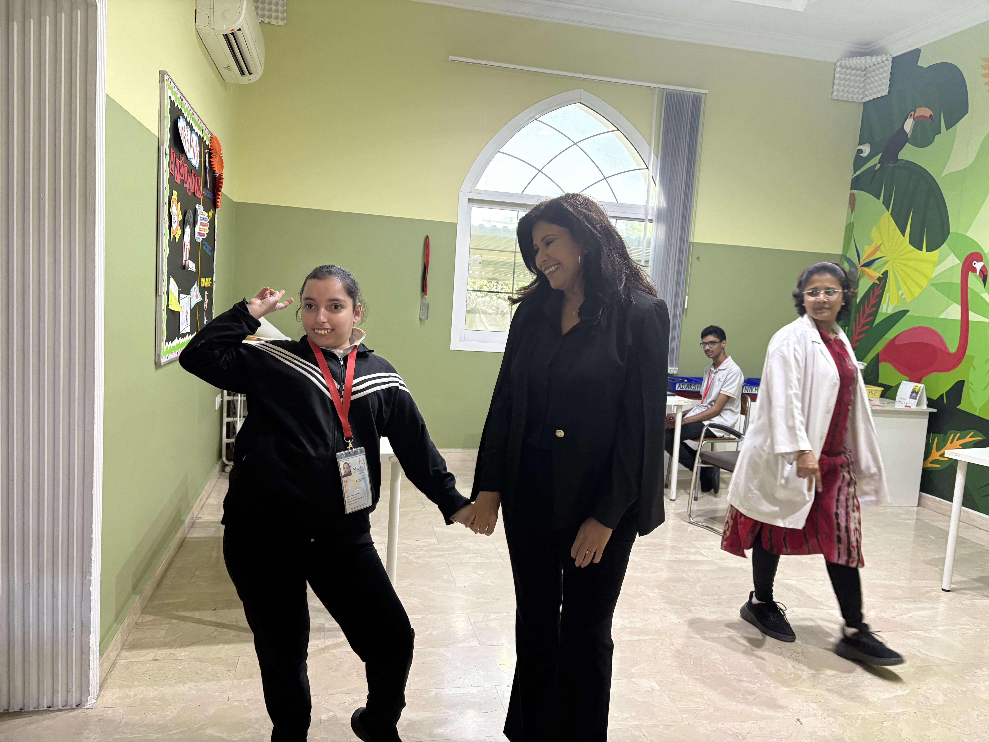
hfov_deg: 67.3
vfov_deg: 53.1
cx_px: 494
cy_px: 371
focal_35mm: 26
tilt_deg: -5.5
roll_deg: -3.4
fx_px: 743
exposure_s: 1/50
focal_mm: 5.96
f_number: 1.6
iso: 200
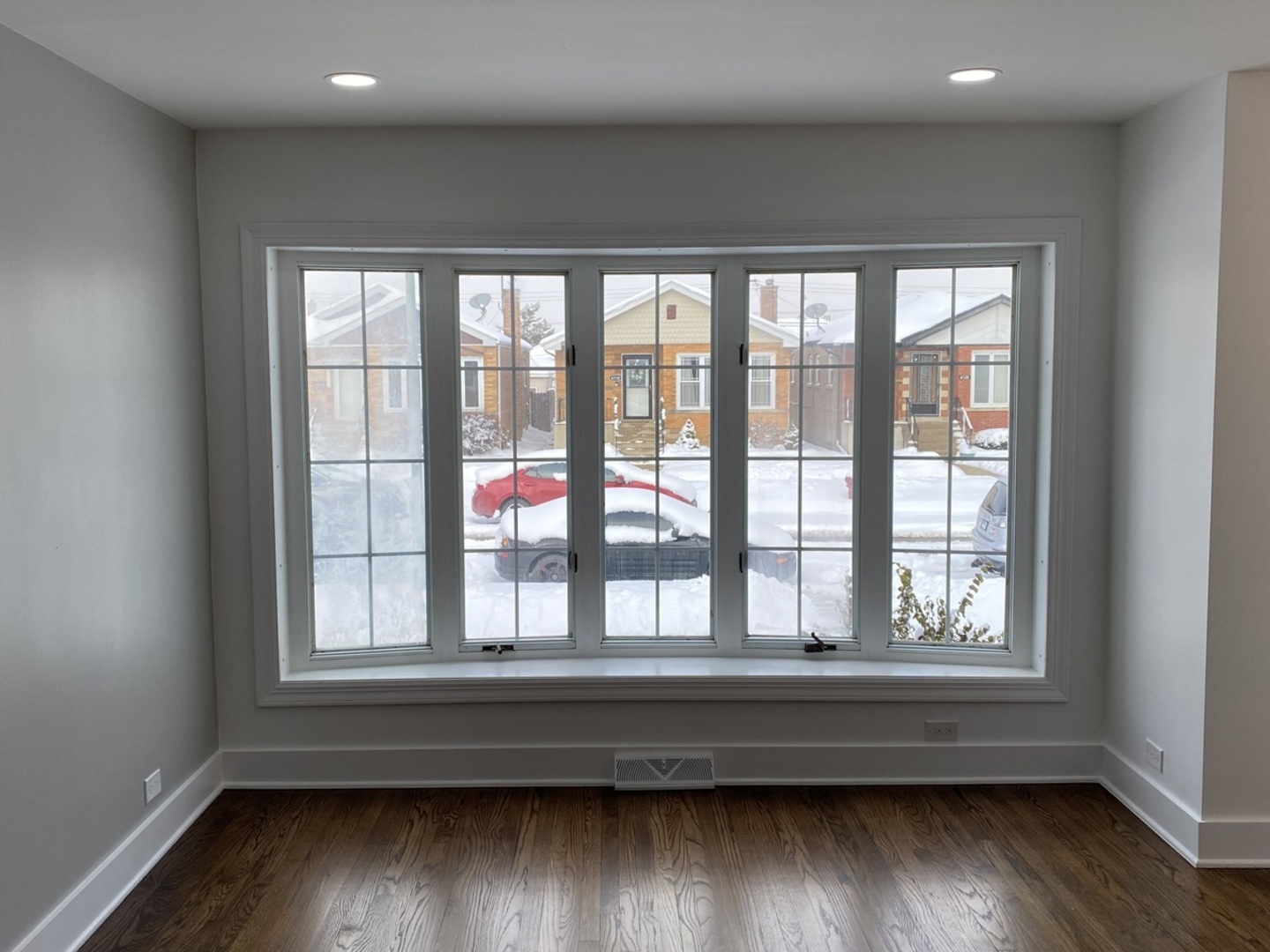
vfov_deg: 53.1
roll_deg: +0.5
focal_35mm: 26
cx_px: 635
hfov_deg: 67.3
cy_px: 476
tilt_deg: -5.1
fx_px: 954
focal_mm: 4.25
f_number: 1.8
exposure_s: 1/858
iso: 32
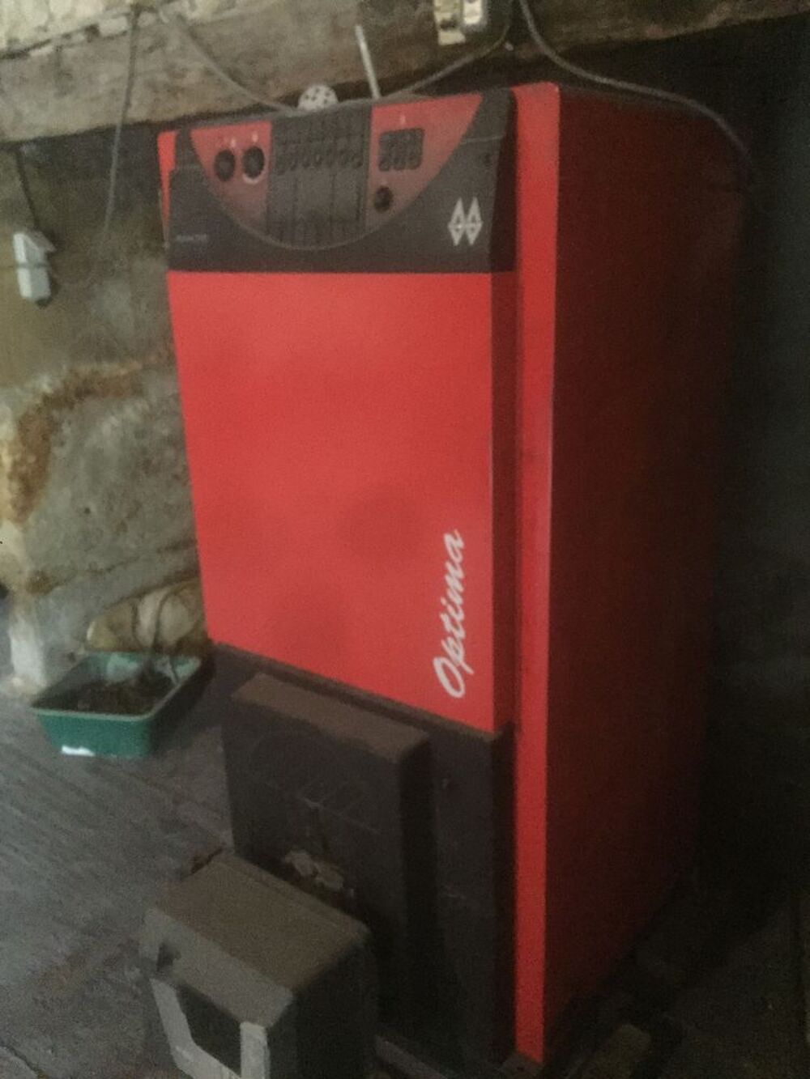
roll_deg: +1.5
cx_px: 405
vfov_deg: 61.7
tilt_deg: -17.0
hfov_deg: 48.2
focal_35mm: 29
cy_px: 540
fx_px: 905
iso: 2000
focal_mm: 4.15
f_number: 2.2
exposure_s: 1/17
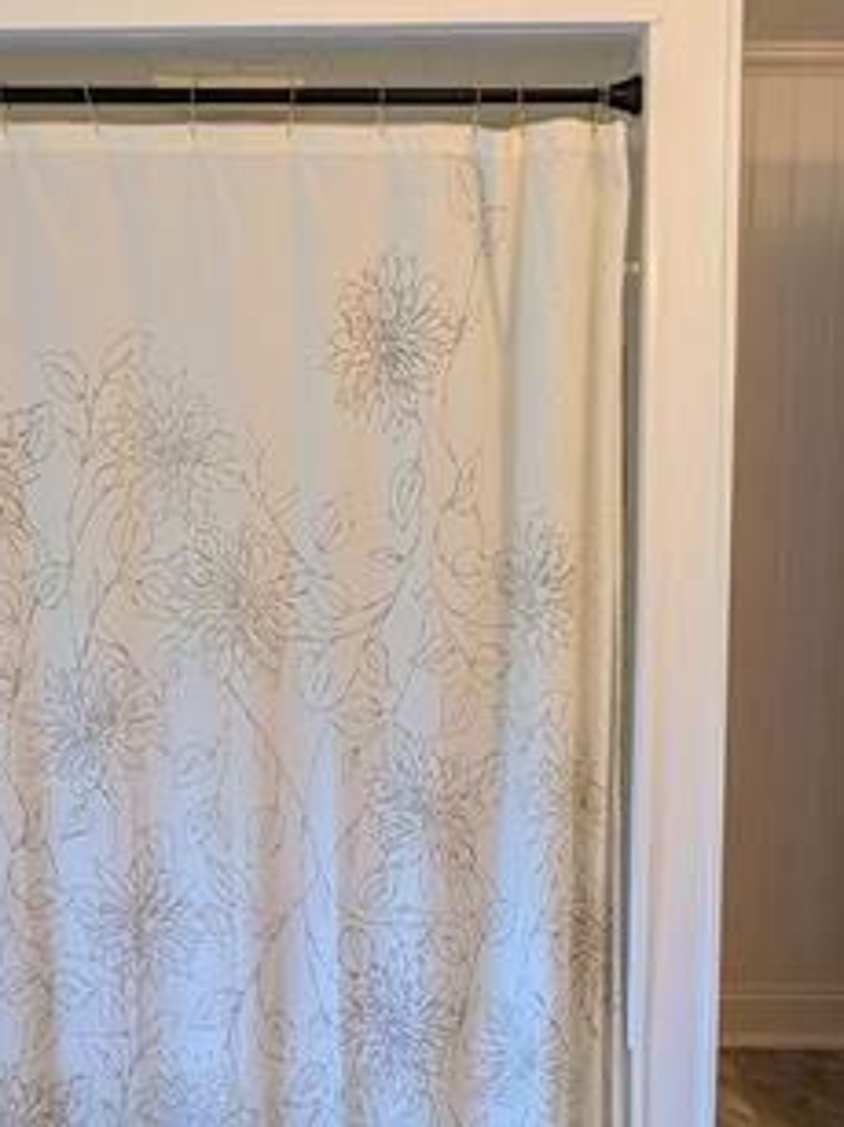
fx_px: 1301
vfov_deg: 46.6
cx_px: 451
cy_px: 668
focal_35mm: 40
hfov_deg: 35.9
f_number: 2.2
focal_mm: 2.35
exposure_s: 1/24
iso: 52
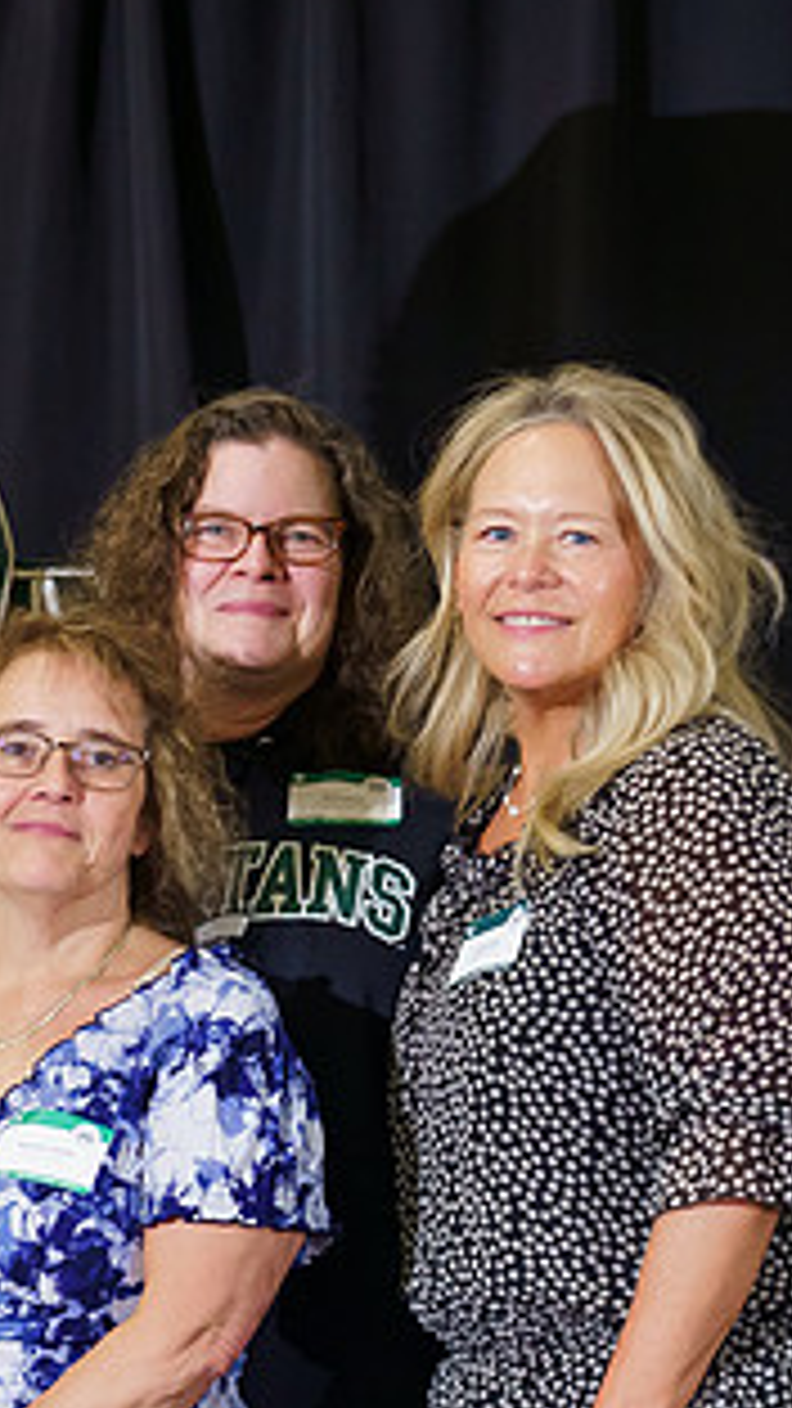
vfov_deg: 8.5
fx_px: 9486
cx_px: -308
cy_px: 621
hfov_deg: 4.8
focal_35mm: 254
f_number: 2.8
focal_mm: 98
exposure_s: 1/160
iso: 1600
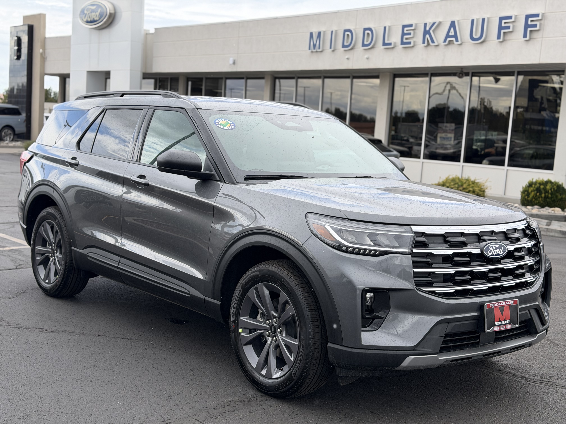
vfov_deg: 30.3
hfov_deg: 39.7
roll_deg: -3.7
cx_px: 283
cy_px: 212
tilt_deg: -8.0
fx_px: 785
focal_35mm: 48
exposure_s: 1/1264
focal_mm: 6.76
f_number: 1.78
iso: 64
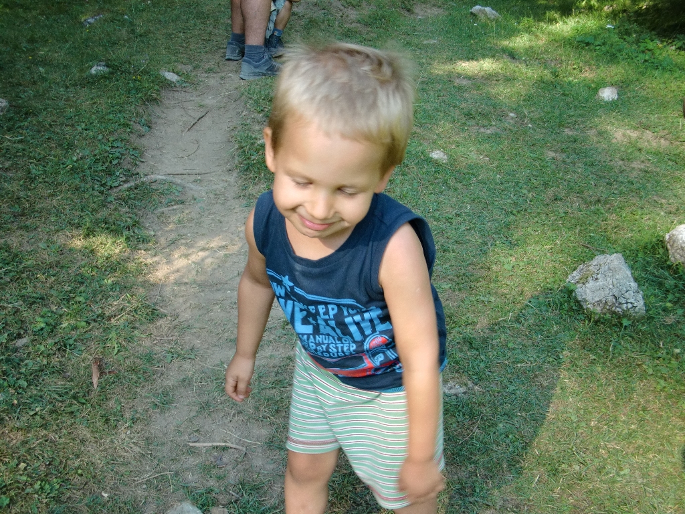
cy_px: 257
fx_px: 752
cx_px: 342
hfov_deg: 49.0
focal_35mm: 38
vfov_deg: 37.7
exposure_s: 1/125
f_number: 3.9
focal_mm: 6.66
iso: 80
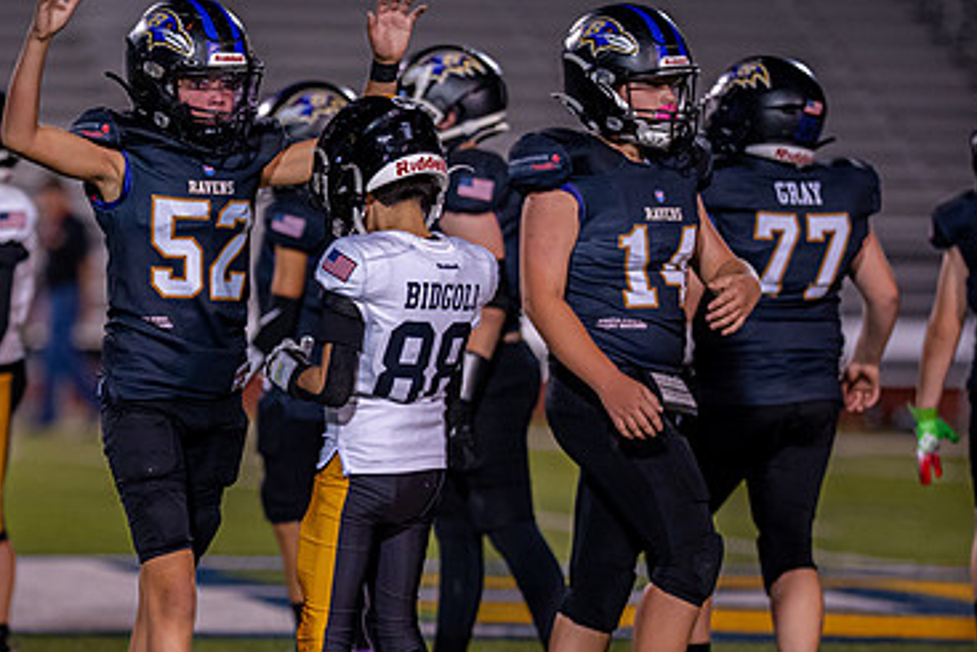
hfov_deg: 6.9
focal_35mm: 299
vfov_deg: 4.6
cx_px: 198
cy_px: 415
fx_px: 8117
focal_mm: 135
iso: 1600
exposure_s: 1/1250
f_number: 1.8
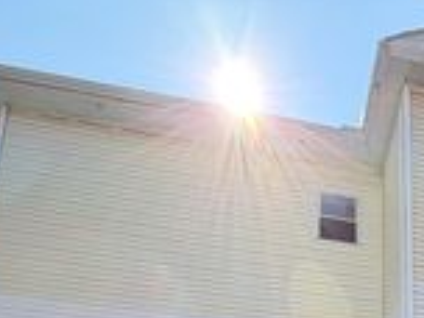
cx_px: 396
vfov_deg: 23.5
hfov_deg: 37.9
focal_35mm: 46
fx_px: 563
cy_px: 506
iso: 40
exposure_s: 1/770
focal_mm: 2.22
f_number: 2.2
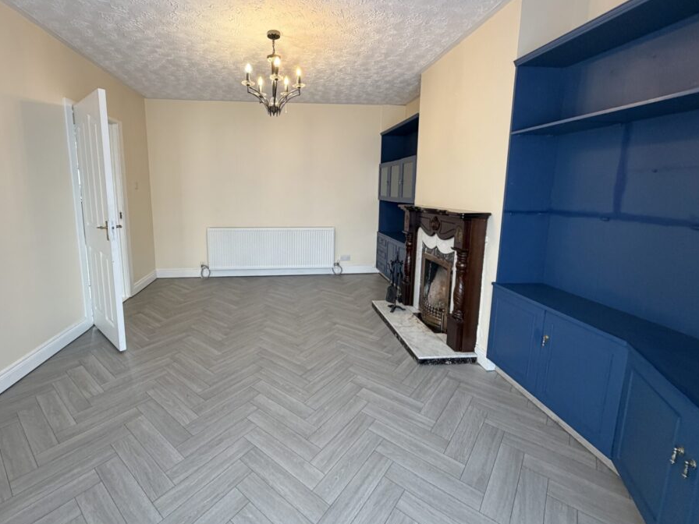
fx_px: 323
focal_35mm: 16
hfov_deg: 94.1
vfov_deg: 77.9
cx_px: 310
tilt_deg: -8.4
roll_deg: -0.1
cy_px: 235
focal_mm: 2.22
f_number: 2.2
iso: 320
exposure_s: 1/60
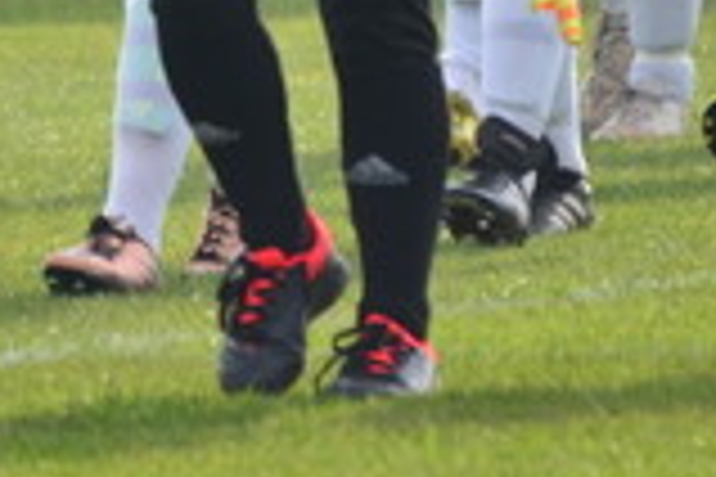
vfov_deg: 0.6
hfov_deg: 0.9
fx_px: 44945
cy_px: -454
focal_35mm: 2260
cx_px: 207
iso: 125
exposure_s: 1/400
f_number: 5.6
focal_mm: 300
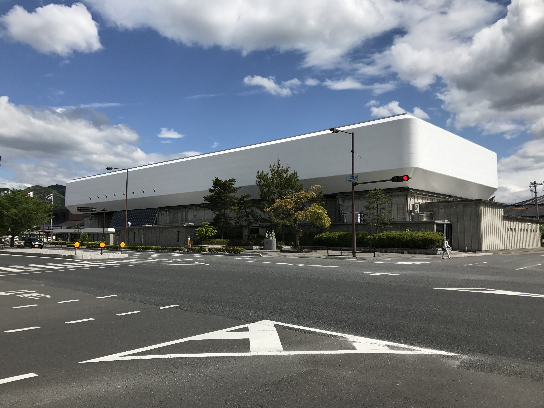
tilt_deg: +5.1
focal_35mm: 28
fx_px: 440
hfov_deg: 63.4
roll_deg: +0.9
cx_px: 272
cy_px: 204
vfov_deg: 49.7
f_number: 1.8
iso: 20
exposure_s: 1/4367
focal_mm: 3.99
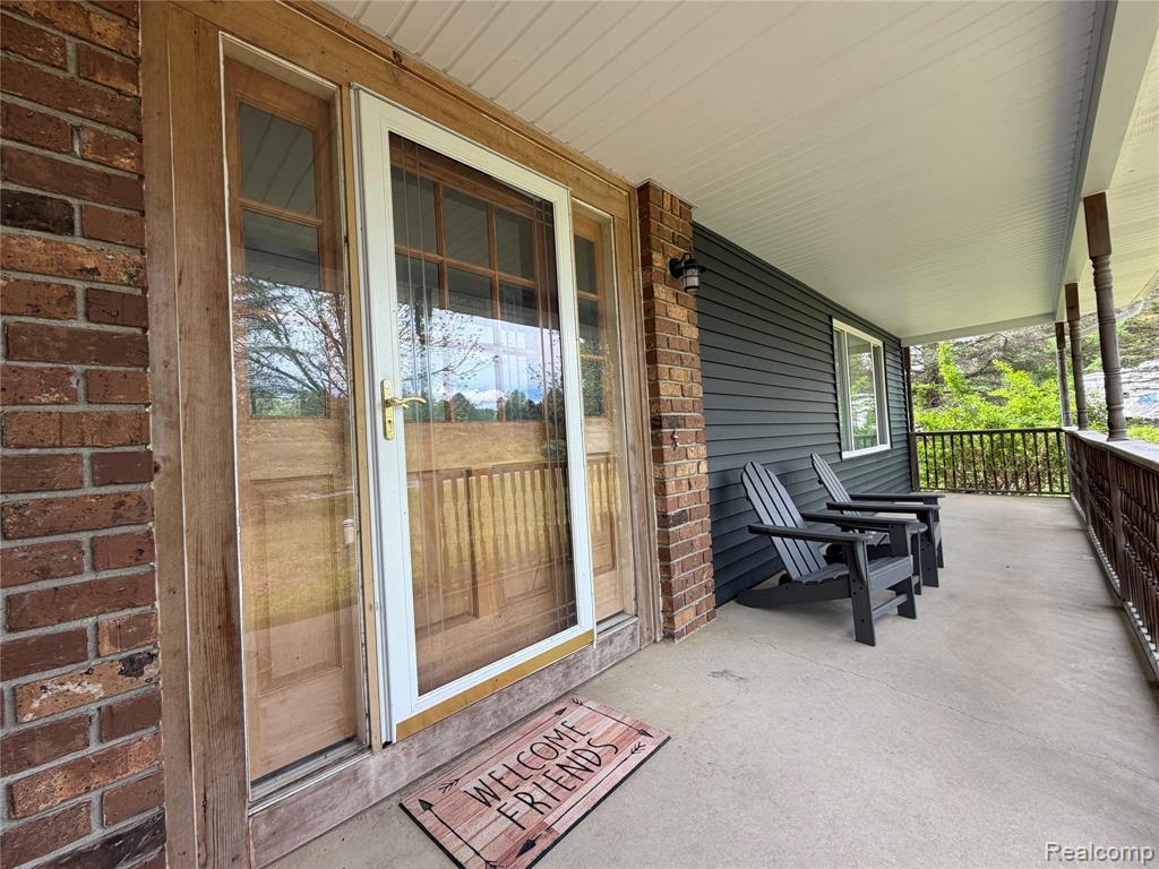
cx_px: 580
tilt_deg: +1.4
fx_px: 469
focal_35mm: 14
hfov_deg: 102.1
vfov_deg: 85.7
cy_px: 434
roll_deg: +3.5
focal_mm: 2.22
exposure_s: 1/205
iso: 40
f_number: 2.2
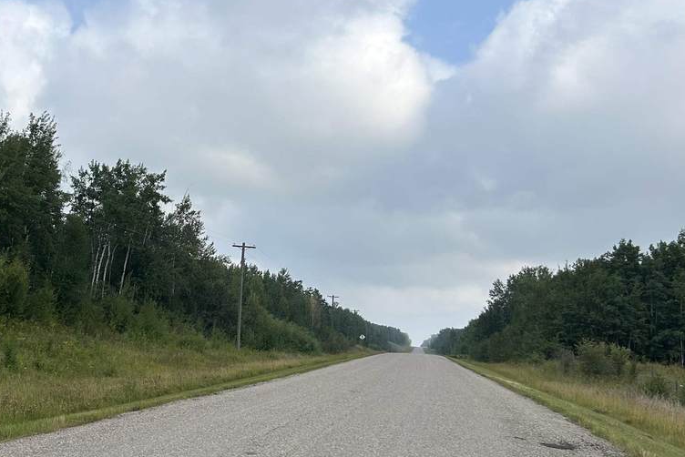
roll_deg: -3.0
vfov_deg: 29.2
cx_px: 139
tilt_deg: +8.7
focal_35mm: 46
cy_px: 180
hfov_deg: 41.0
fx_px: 876
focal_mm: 5.7
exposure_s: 1/4115
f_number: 1.5
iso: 50
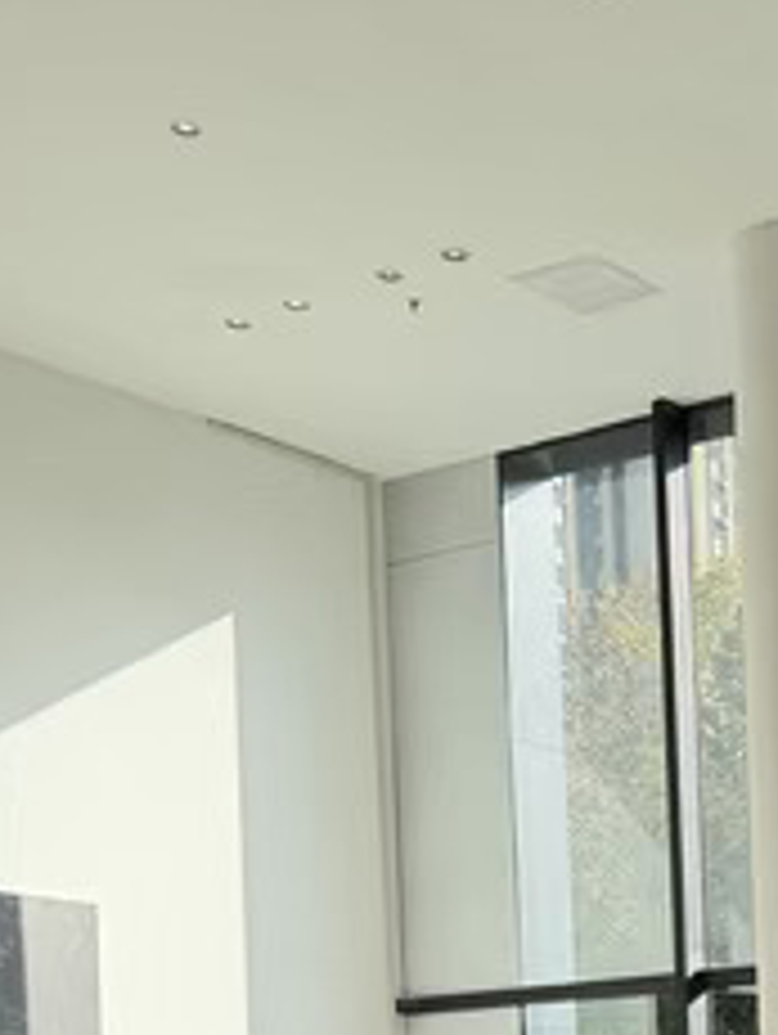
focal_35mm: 80
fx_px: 2393
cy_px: 1310
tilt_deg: -1.6
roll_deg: +1.1
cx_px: 1178
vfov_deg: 22.1
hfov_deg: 16.7
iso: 80
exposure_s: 1/898
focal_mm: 6.76
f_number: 1.78
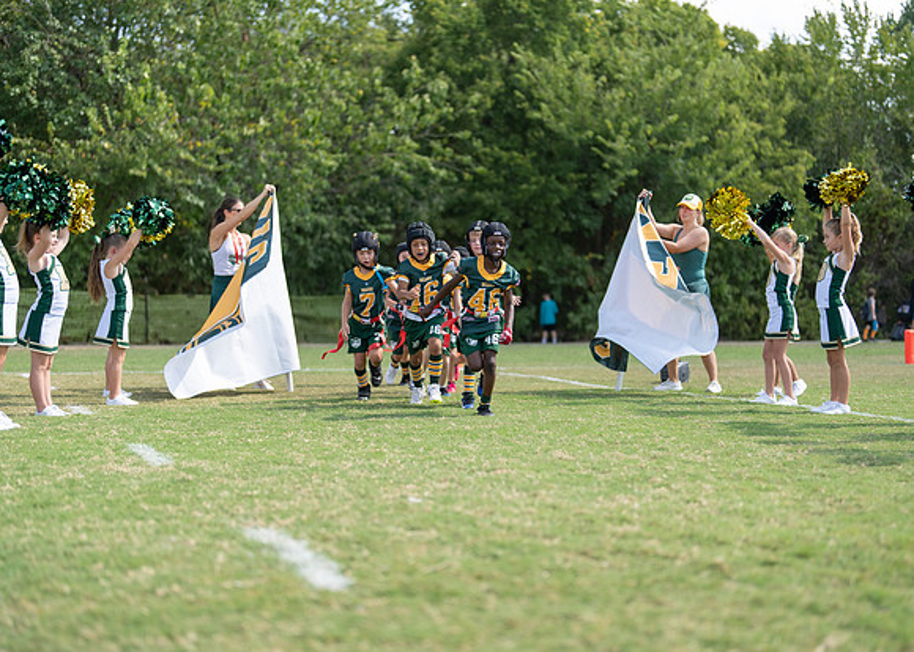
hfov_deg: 36.8
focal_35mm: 53
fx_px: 1373
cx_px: 457
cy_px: 326
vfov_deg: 26.7
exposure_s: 1/3200
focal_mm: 50
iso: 100
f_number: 1.2
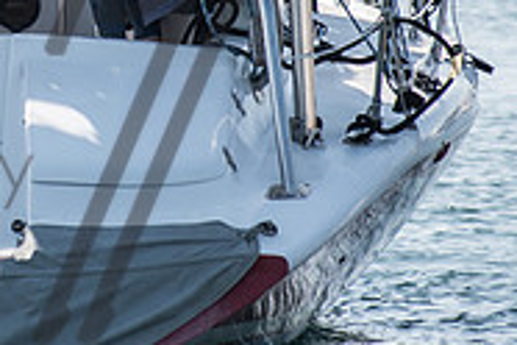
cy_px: -40
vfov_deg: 1.5
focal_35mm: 894
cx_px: -89
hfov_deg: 2.3
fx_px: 12838
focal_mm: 185
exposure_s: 1/320
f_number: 5.6
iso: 100
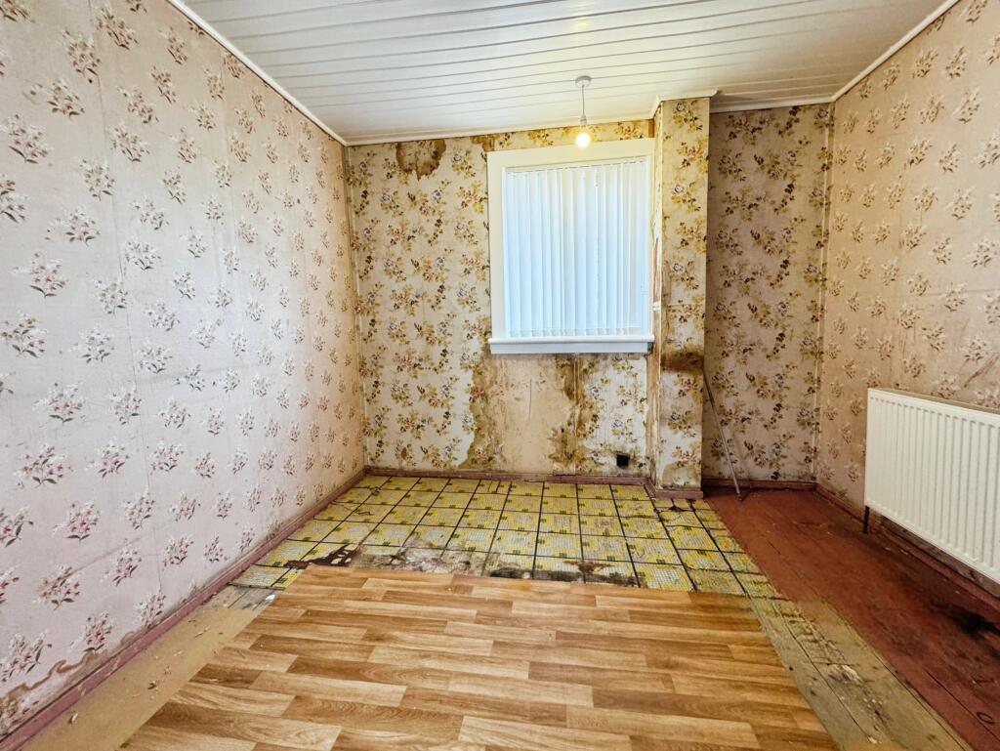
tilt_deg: -6.1
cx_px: 500
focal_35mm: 14
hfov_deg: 102.0
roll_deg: +1.8
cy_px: 376
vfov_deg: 85.7
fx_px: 405
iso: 250
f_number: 2.2
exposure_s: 1/99
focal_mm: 2.22
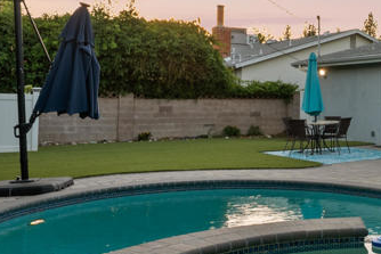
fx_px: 519
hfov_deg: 35.3
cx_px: 405
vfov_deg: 27.5
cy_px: 96
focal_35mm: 49
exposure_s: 1/50
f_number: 9
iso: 250
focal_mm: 16
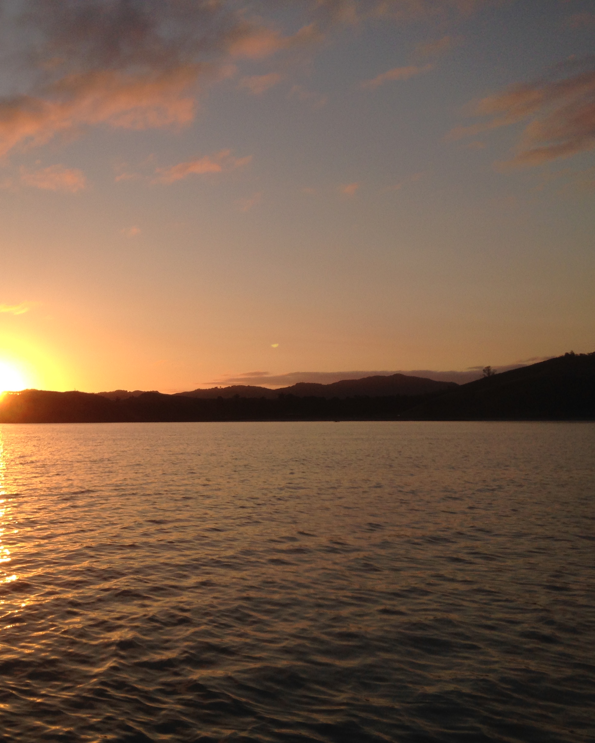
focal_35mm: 43
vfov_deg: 42.9
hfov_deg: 34.4
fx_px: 947
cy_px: 372
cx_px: 169
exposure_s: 1/1290
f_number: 2.4
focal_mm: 4.12
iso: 50
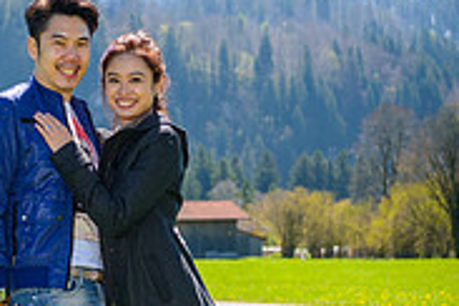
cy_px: 208
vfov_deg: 10.7
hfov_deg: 15.9
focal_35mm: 128
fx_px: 1632
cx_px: 120
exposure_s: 1/640
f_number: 4.5
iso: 125
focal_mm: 52
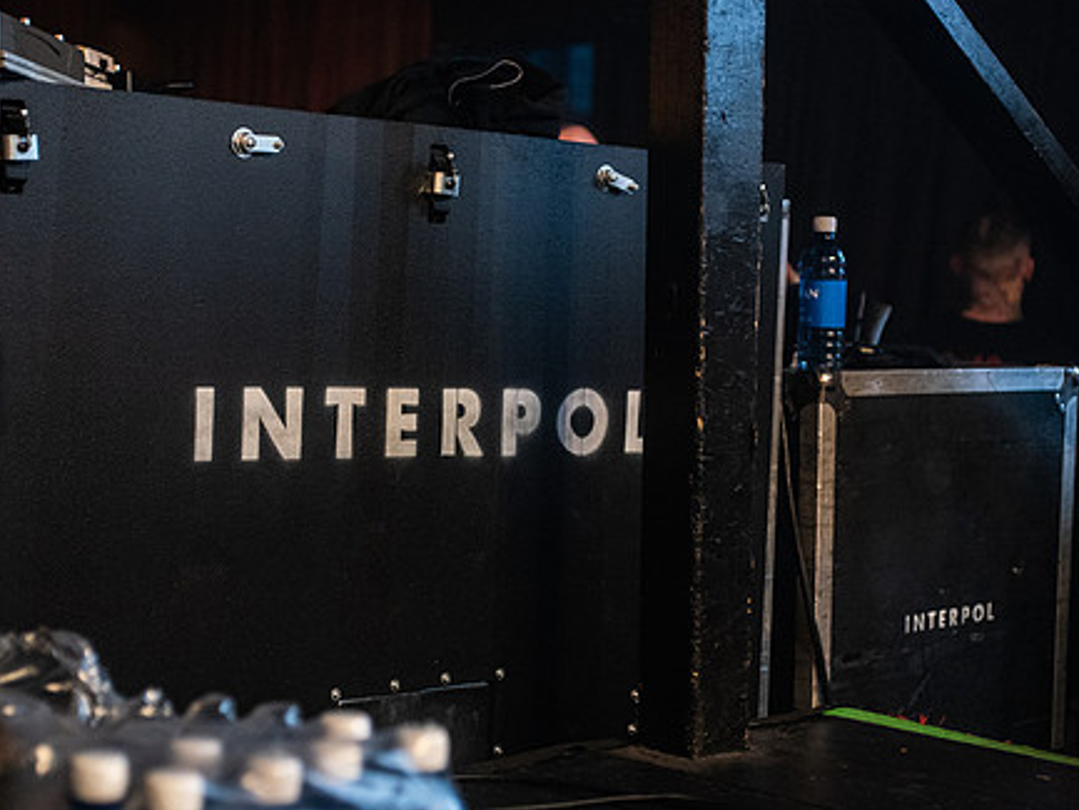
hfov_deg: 28.9
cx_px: 473
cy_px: 425
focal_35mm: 67
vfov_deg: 21.9
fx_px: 2089
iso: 3200
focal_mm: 52
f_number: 3.2
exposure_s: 1/40
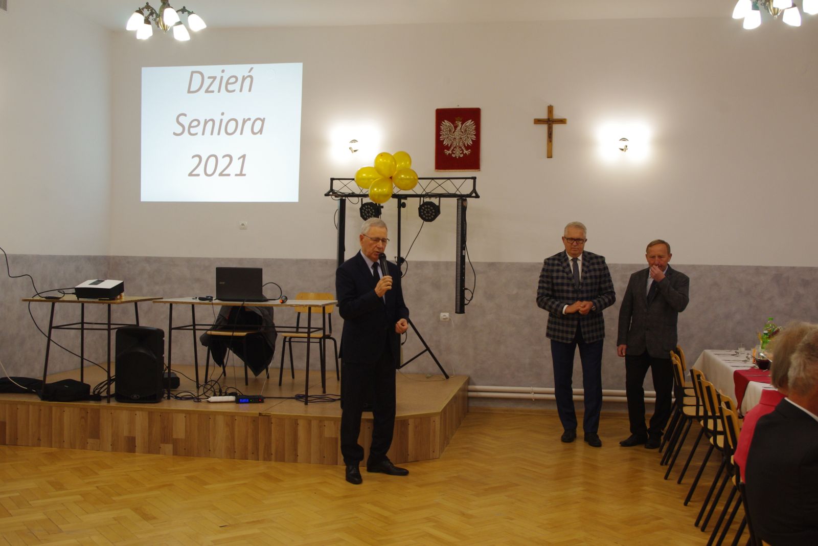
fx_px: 886
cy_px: 273
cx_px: 409
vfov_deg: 34.2
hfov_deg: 49.5
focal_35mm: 39
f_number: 5.6
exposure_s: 1/45
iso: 400
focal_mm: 26.25
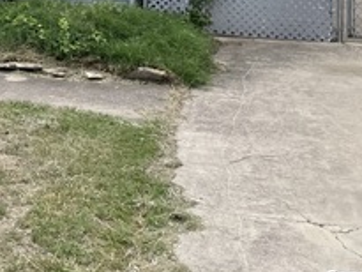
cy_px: -117
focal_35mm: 81
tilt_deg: -1.7
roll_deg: +3.4
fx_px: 848
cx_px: -99
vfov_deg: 16.8
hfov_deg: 21.9
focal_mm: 4.2
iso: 32
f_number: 1.6
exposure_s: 1/3731
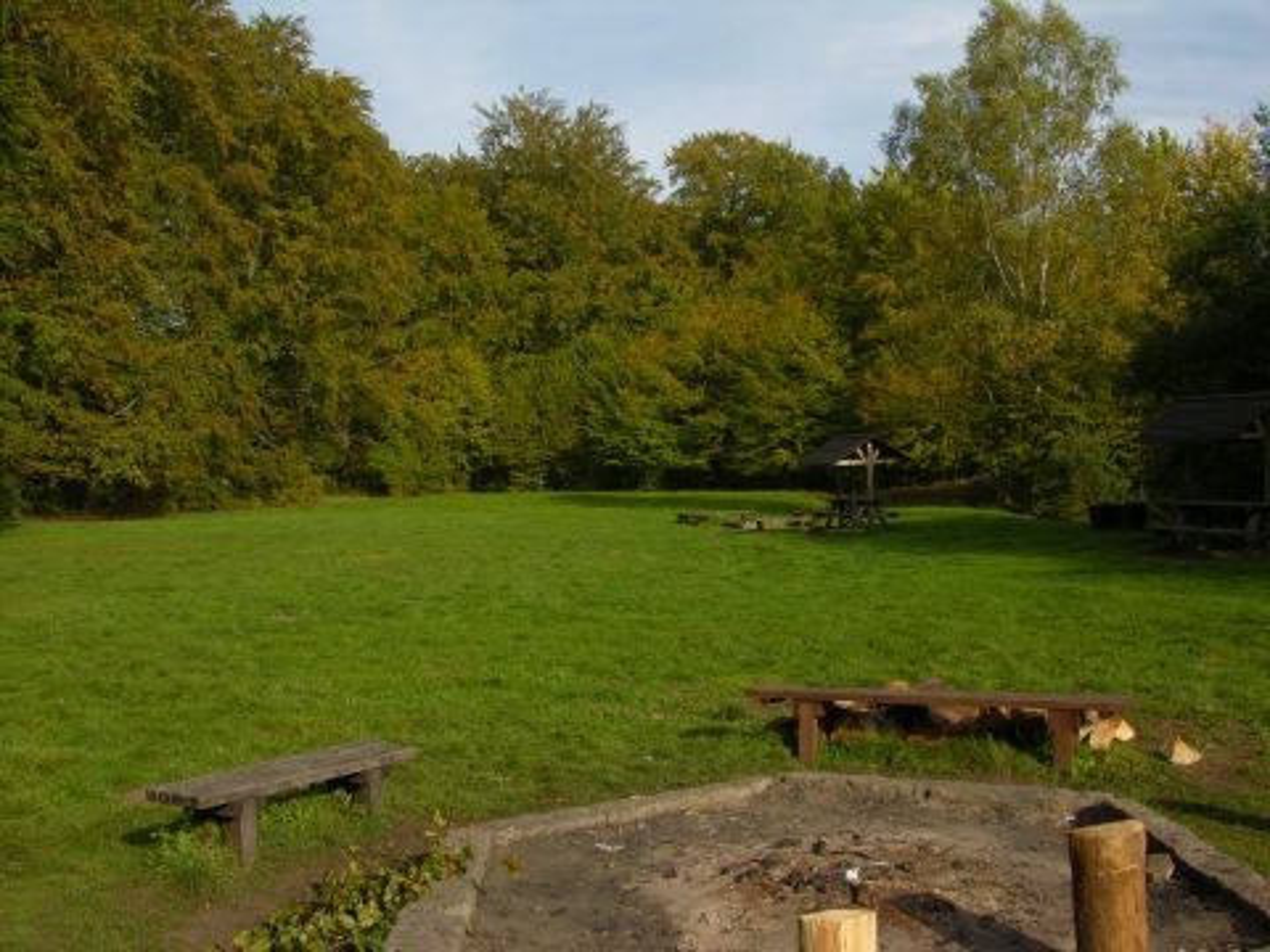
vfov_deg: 40.7
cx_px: 635
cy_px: 476
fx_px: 1284
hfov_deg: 52.6
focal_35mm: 35
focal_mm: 8.9
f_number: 7.1
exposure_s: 1/112
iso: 50
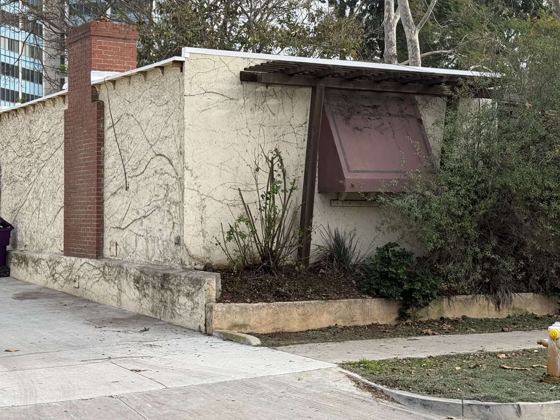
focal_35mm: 61
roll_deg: +0.0
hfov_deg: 31.7
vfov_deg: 24.0
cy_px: 175
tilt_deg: +1.6
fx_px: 987
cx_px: 251
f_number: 1.78
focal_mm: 6.76
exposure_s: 1/1980
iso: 80
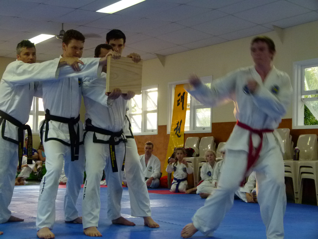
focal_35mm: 67
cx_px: 159
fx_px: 615
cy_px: 120
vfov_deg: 21.9
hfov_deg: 29.0
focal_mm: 12.1
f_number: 3.3
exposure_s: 1/40
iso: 400
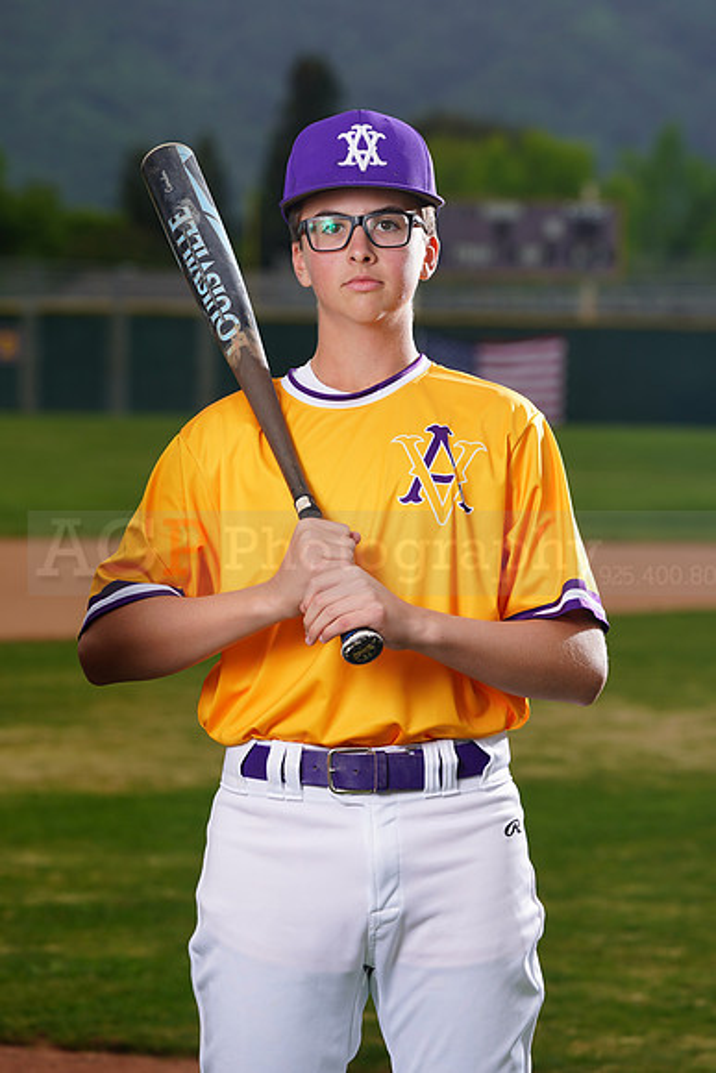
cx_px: 358
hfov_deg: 7.2
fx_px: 5665
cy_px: 536
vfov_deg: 10.8
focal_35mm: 190
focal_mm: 190
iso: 100
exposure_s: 1/250
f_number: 8
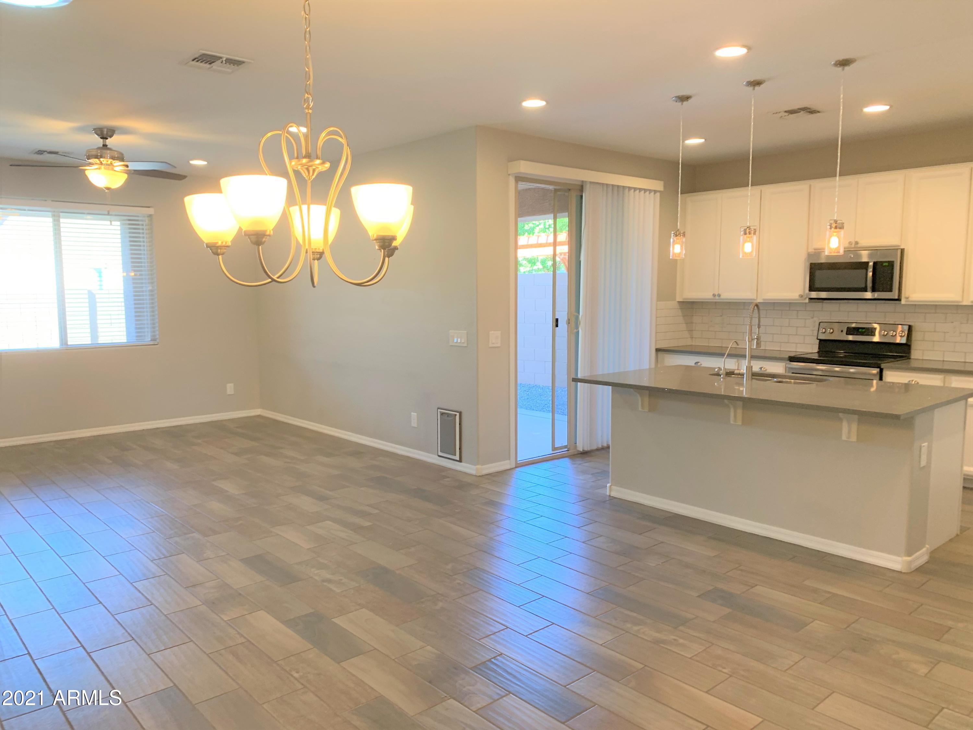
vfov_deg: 53.1
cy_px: 365
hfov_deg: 67.3
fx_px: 731
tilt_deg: -4.6
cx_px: 486
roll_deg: -1.2
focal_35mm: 26
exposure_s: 1/60
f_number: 1.8
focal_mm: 4.25
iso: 64
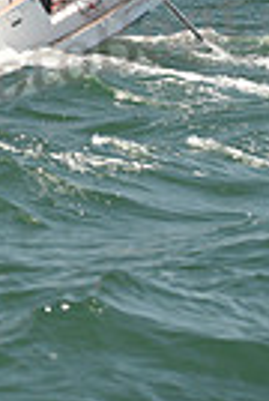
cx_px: -250
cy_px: -368
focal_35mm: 302
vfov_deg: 6.6
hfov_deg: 4.5
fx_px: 3367
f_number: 4.5
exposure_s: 1/800
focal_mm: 70
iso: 250
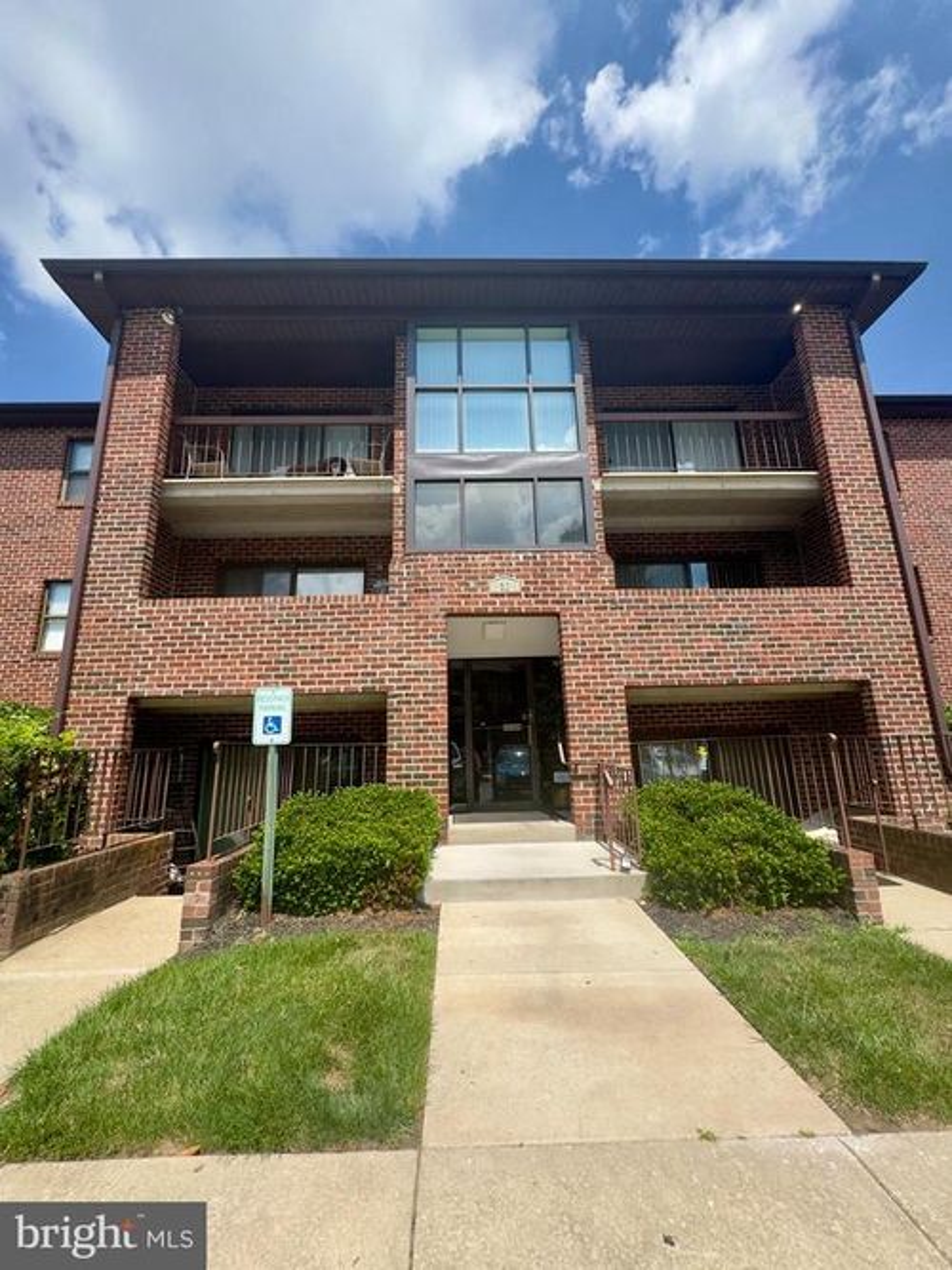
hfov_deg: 85.7
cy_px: 635
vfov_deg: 102.1
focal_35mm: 14
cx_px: 476
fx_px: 514
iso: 50
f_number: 2.2
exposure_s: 1/1536
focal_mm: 2.22
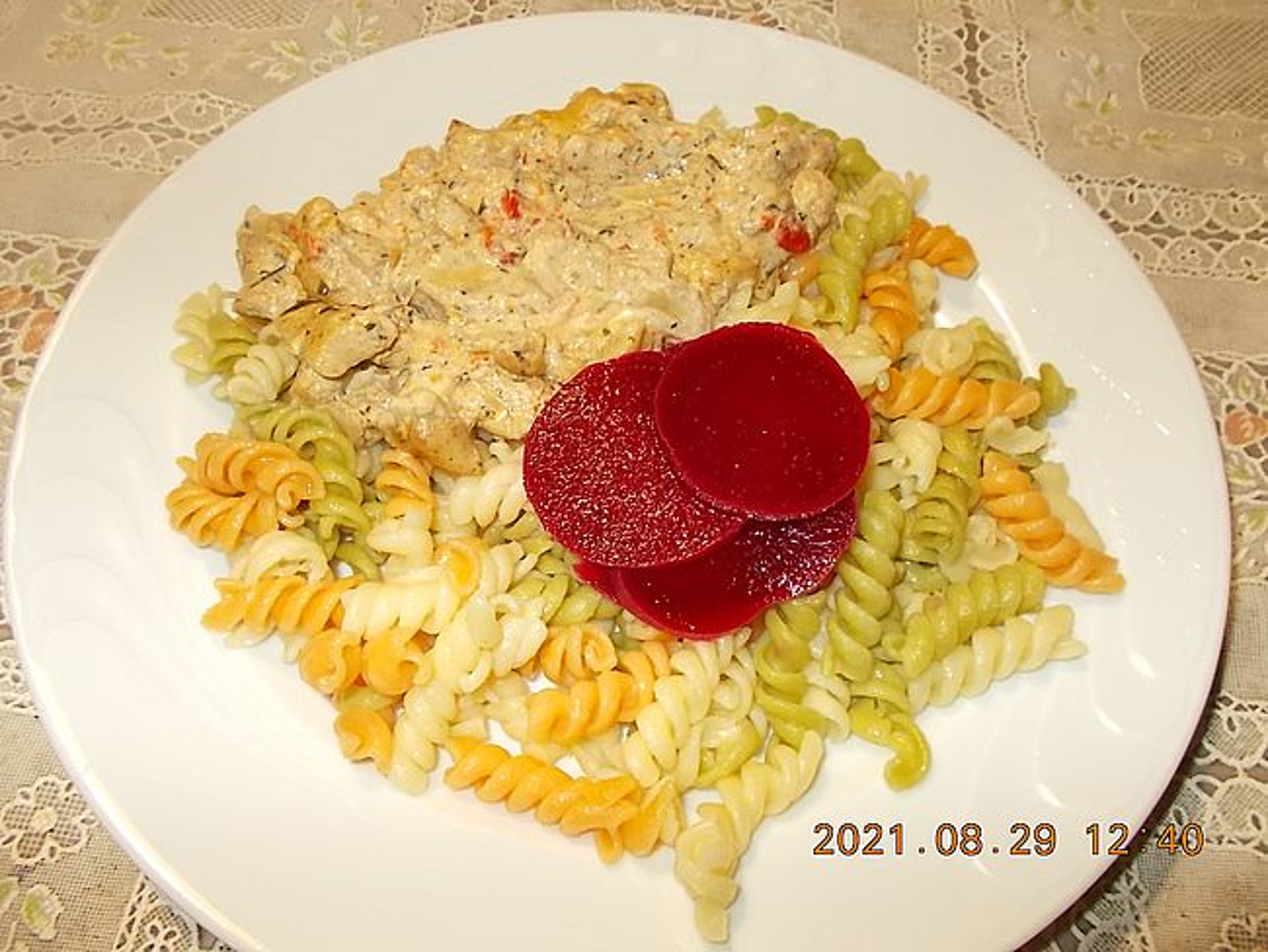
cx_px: 634
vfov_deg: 53.1
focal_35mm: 26
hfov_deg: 67.3
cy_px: 476
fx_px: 953
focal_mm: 4.6
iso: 200
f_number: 3.2
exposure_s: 1/25
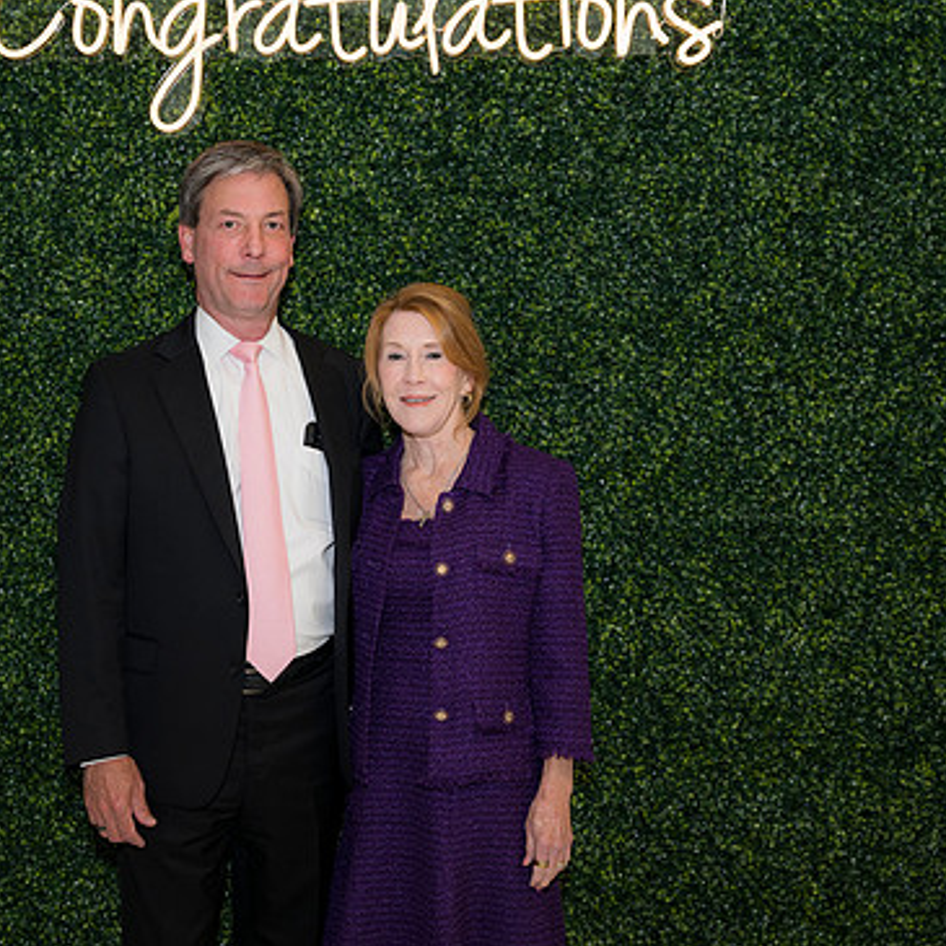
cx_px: 391
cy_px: 478
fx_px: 1670
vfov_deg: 31.6
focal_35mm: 54
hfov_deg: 31.6
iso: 400
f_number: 5
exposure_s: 1/160
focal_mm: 40
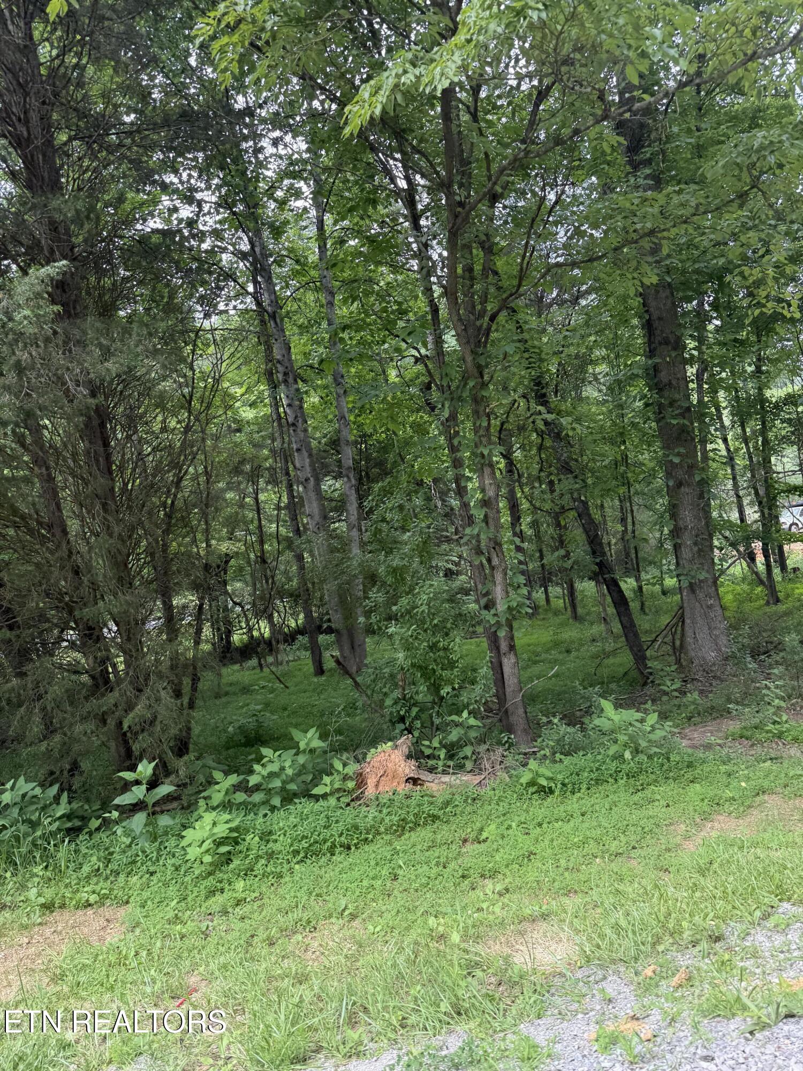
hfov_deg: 56.8
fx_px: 742
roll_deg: -1.2
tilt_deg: +6.9
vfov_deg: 71.6
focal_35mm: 24
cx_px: 402
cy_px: 536
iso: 100
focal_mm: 6.76
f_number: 1.78
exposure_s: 1/266
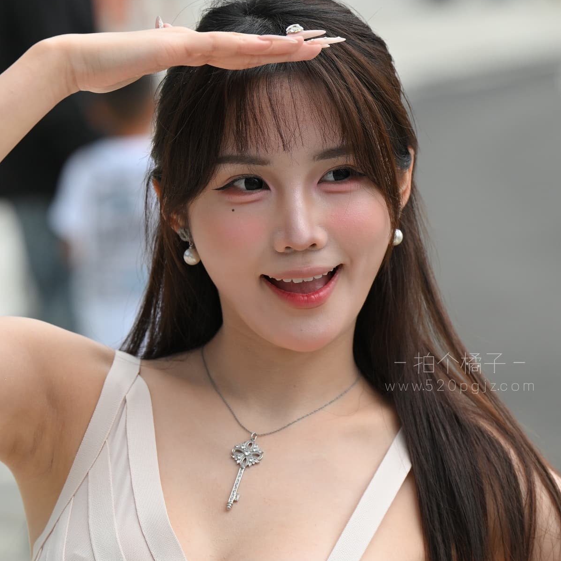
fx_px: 2824
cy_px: 349
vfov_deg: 11.3
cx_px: 281
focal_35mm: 154
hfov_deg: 11.3
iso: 400
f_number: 4
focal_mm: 120
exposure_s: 1/640
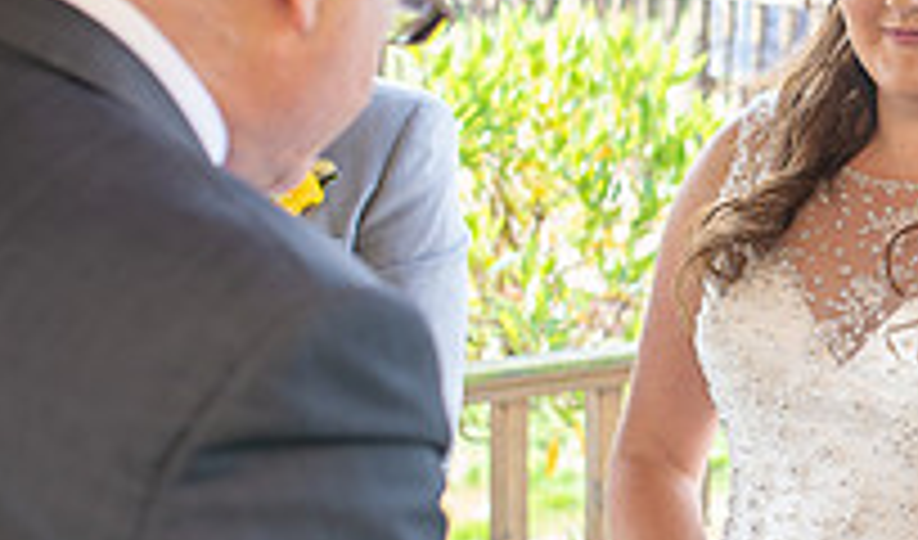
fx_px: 2535
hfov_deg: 19.7
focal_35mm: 103
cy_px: 233
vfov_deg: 12.2
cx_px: 999
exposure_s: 1/125
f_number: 2.8
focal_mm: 35
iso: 100
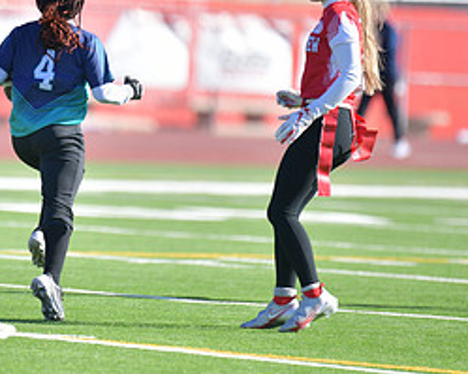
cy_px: 93
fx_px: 9083
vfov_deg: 2.4
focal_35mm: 656
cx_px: 56
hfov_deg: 3.0
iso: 400
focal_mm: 300
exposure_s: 1/4000
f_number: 2.8
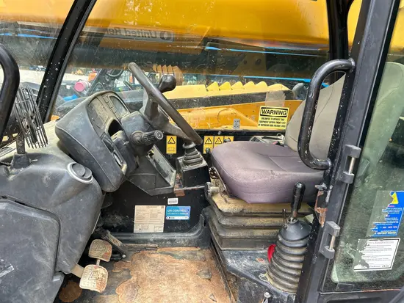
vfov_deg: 53.1
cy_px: 152
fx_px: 304
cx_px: 202
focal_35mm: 26
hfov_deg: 67.3
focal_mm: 5.7
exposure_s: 1/509
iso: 50
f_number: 1.5
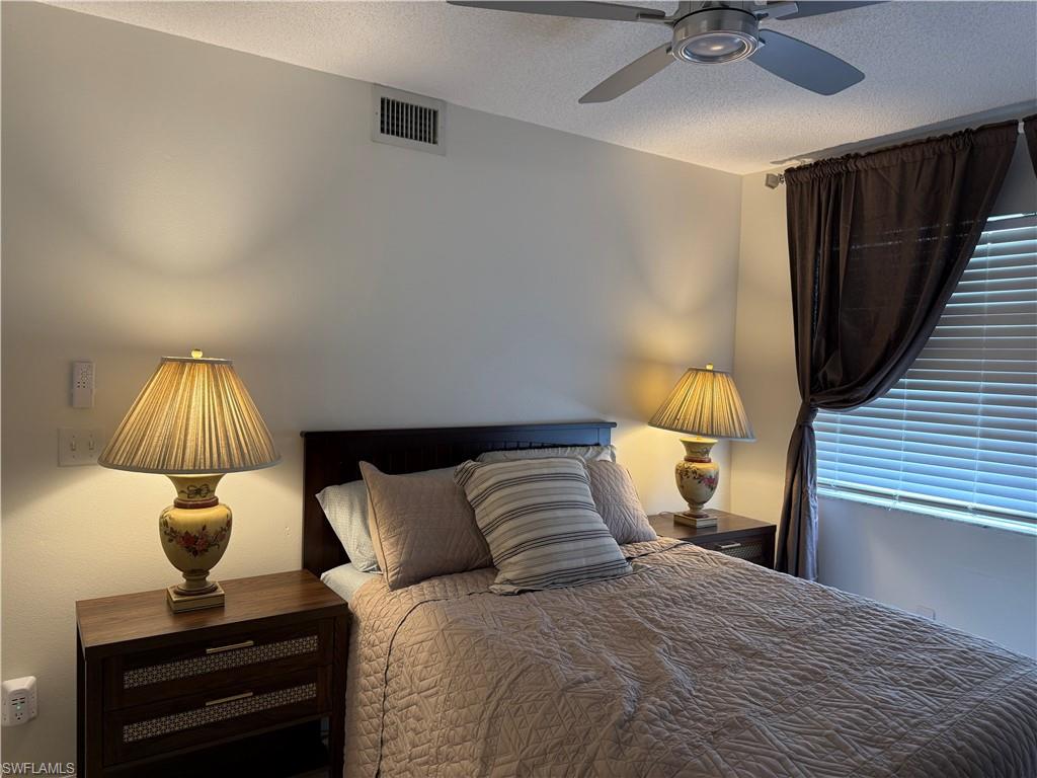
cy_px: 389
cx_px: 518
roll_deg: -1.6
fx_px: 719
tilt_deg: -0.8
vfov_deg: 56.8
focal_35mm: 24
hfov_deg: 71.6
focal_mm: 6.76
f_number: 1.78
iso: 160
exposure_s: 1/60
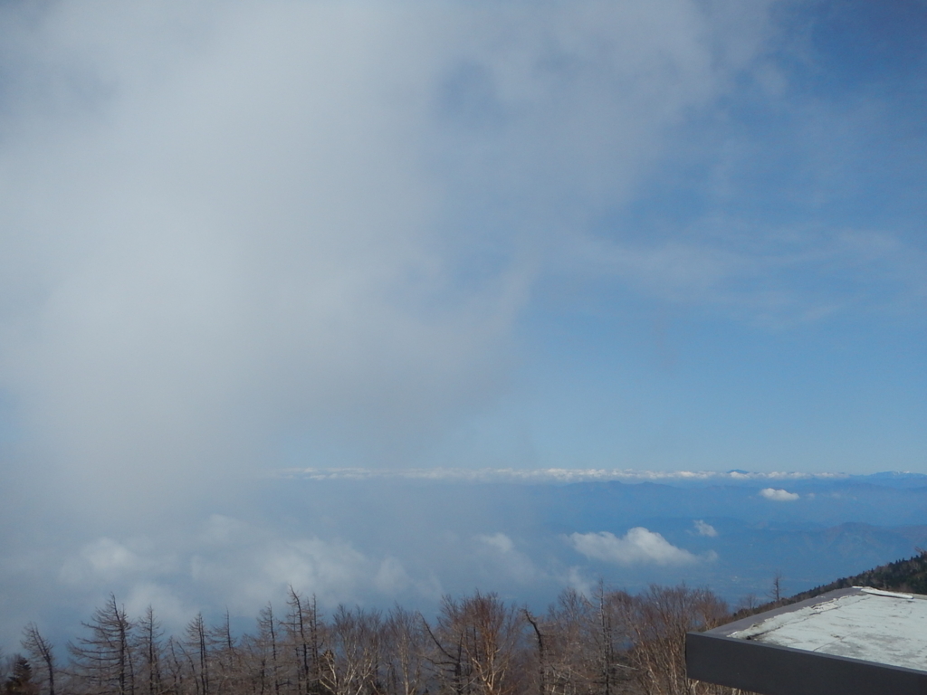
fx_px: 750
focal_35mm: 28
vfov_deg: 49.7
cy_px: 348
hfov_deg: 63.4
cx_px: 464
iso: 125
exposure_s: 1/500
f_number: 7.8
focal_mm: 5
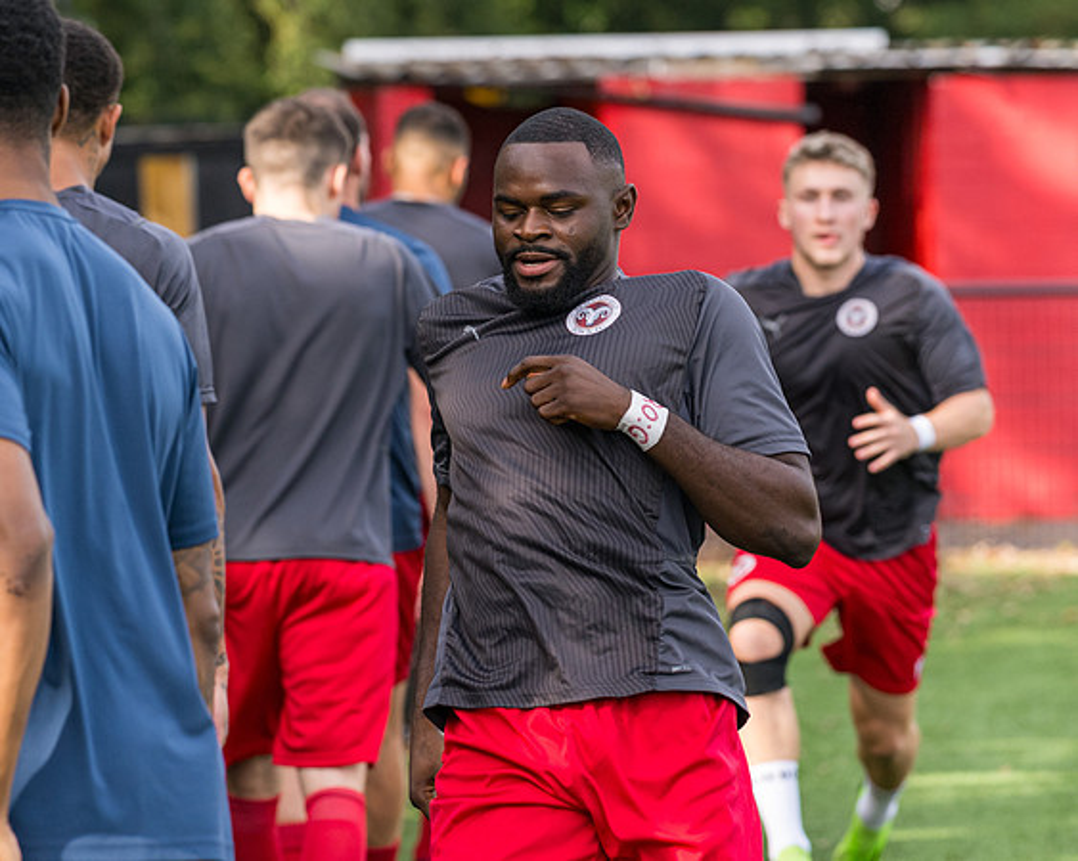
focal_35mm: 258
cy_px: 418
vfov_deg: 6.0
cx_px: 583
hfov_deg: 7.5
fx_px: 8219
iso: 400
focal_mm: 135
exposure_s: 1/1250
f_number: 4
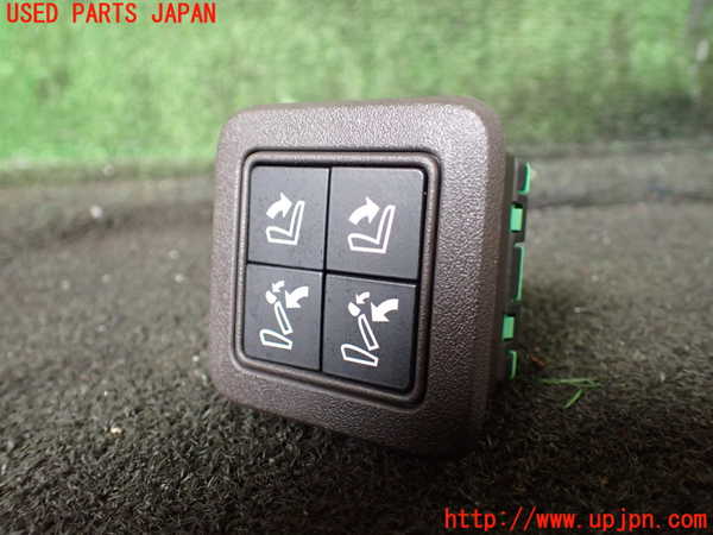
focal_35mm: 30
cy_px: 268
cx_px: 356
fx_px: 618
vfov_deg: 46.8
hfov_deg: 60.0
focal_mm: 5.4
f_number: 2.3
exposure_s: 1/125
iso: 640
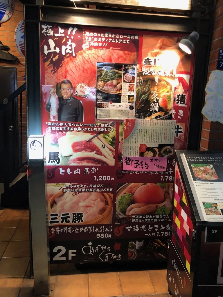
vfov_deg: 63.4
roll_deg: -1.8
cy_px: 148
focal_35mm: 28
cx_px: 112
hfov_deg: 49.7
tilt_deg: -11.0
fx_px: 241
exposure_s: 1/17
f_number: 1.8
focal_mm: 4
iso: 100
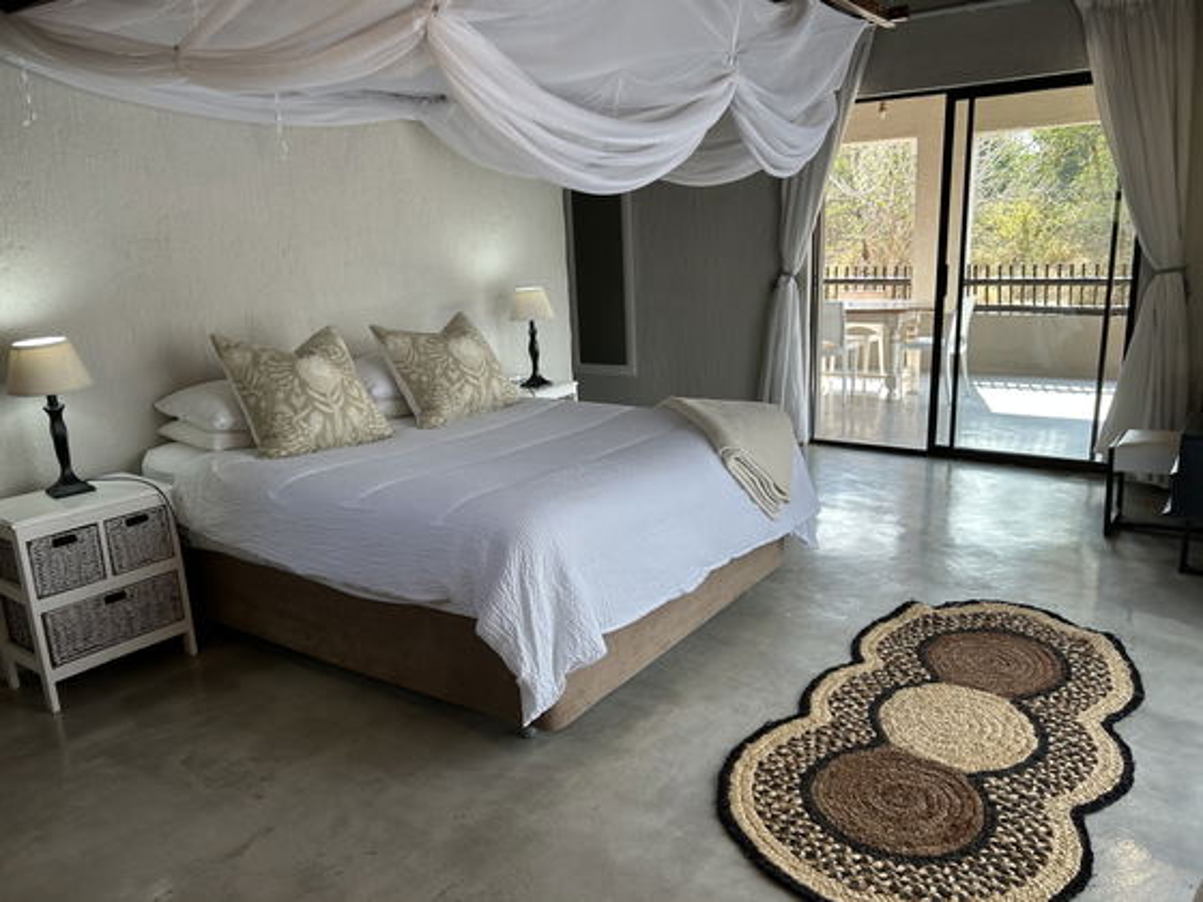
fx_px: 904
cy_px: 451
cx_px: 602
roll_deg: +2.3
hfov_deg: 67.3
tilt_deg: -13.2
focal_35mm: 26
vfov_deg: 53.1
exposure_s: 1/116
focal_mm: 5.7
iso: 32
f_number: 1.5
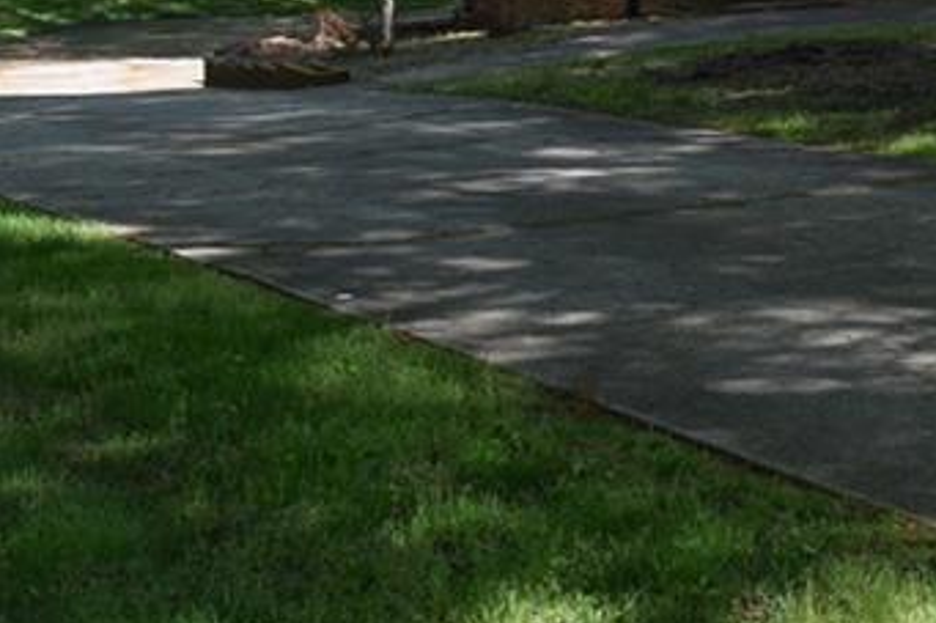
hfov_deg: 20.2
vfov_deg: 14.3
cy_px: -272
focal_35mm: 90
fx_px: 2339
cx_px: 1312
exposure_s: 1/250
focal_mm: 20
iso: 360
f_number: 8
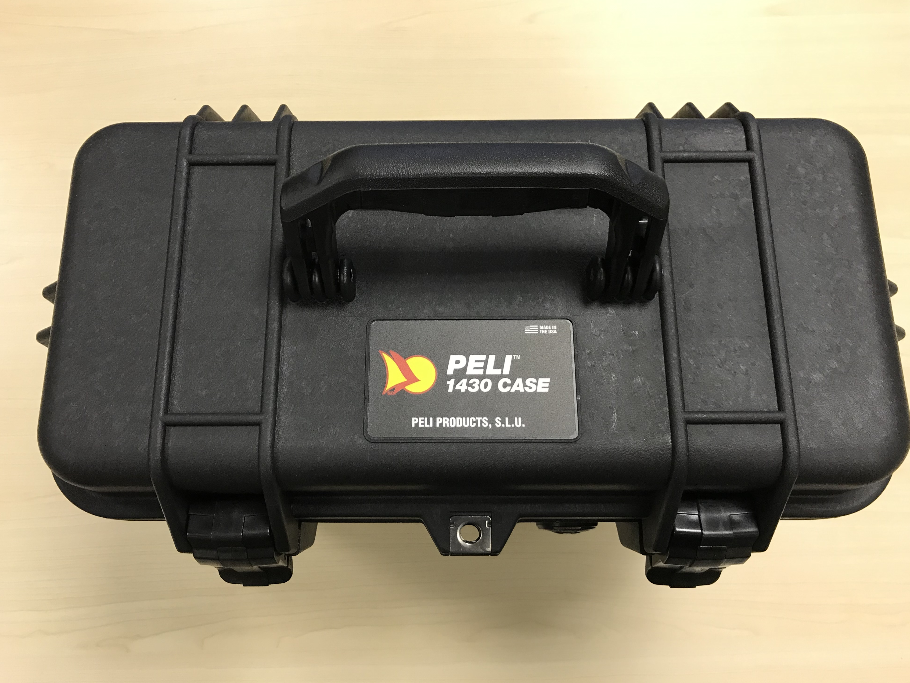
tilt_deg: -77.0
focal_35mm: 29
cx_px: 453
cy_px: 334
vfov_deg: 48.2
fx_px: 762
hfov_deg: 61.7
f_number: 1.8
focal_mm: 3.99
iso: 40
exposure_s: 1/20
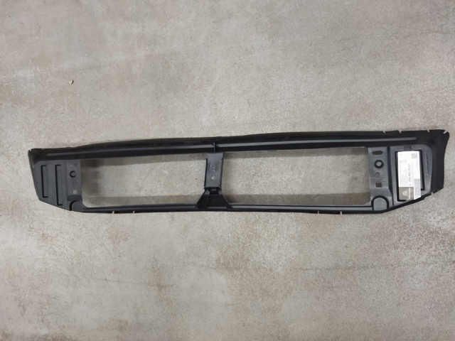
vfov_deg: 51.4
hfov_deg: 65.3
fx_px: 355
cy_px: 170
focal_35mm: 27
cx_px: 228
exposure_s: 1/50
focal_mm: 4.71
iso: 278
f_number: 1.79
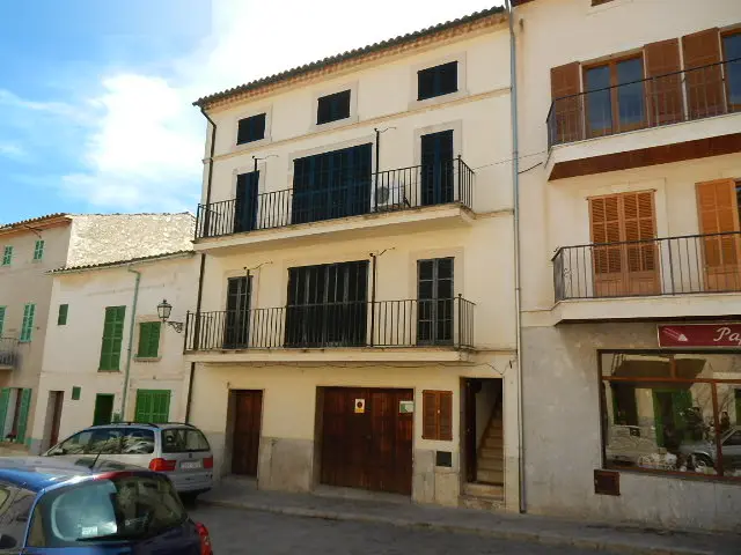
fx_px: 535
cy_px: 278
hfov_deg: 69.4
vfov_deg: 54.9
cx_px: 370
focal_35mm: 25
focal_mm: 4.5
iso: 125
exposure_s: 1/800
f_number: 3.2
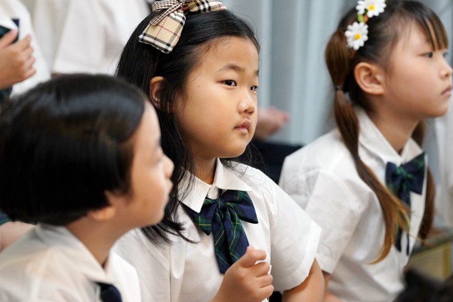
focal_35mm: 231
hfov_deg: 8.9
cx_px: 246
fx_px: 2906
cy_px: 132
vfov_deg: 5.9
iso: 1600
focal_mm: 200
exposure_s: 1/250
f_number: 4
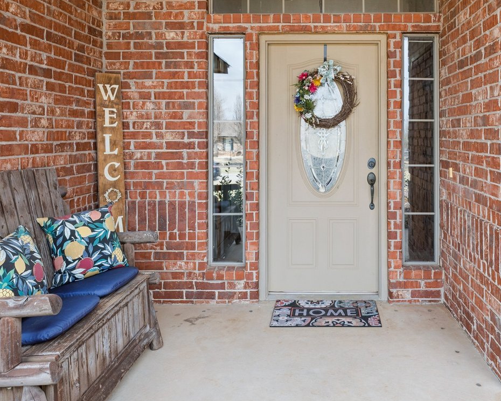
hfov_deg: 56.4
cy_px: 117
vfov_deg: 46.0
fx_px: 460
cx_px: 319
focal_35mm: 31
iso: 200
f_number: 7.1
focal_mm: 10
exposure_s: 1/500
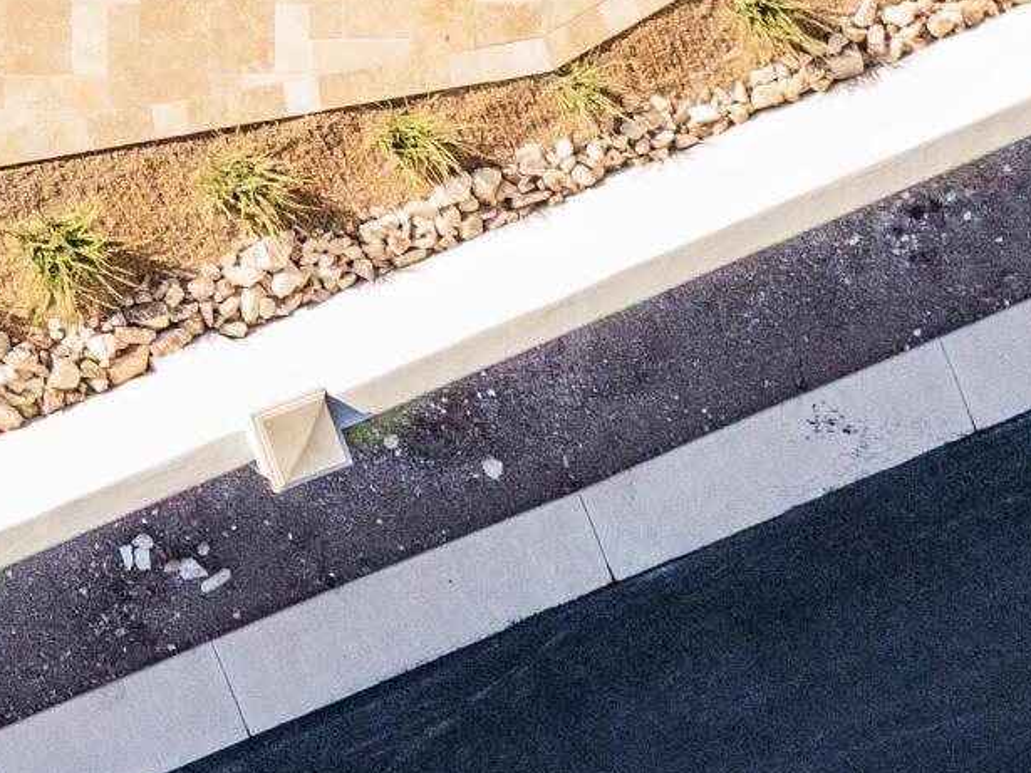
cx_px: -1127
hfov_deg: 13.9
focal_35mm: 117
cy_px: -543
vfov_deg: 11.8
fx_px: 3484
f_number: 2.8
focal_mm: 12.29
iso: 400
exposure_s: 1/30
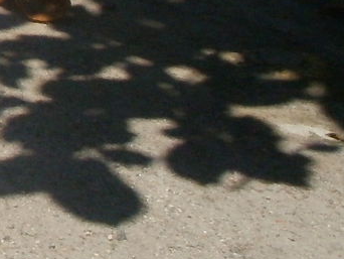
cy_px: -327
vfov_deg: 7.0
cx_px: -517
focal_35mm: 202
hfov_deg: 8.8
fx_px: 2009
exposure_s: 1/2000
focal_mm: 6.3
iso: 200
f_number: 5.6
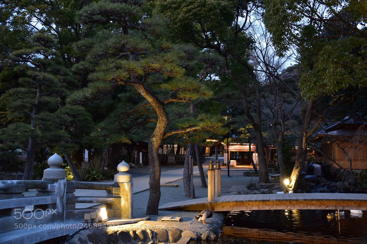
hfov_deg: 49.5
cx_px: 184
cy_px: 122
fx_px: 398
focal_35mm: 39
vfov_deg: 34.2
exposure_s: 1/30
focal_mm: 26
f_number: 4
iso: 400
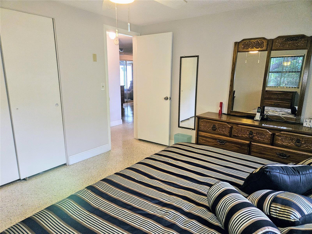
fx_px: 207
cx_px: 156
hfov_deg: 73.9
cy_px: 117
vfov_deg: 58.9
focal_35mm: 23
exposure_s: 1/24
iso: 100
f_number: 1.8
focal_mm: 5.4
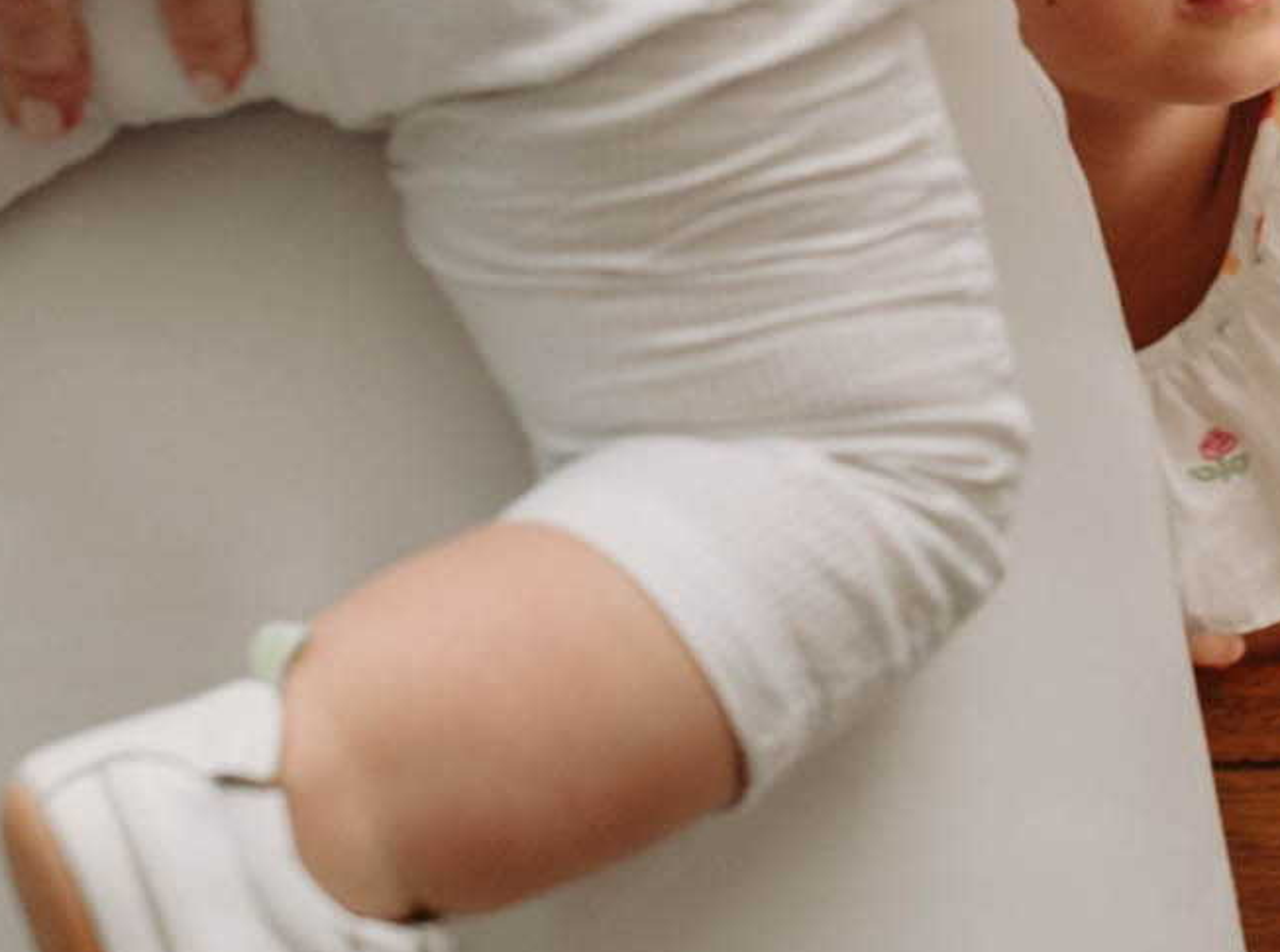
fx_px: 5936
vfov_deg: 9.1
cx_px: 1312
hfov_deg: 12.2
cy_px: 113
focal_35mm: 161
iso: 560
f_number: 4
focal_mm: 35
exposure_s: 1/250
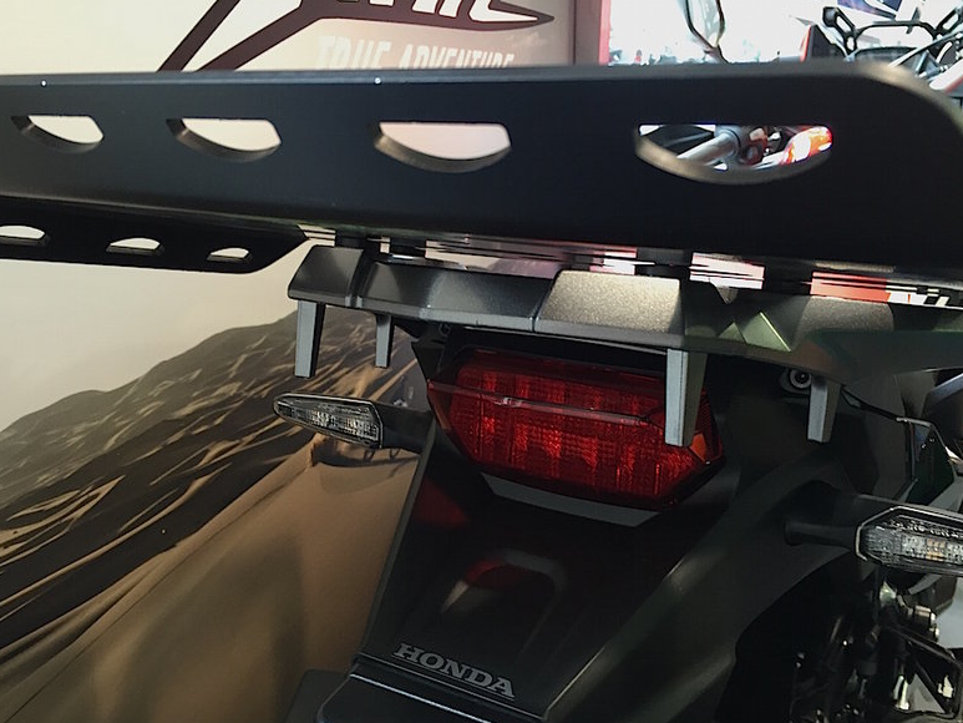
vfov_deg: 46.8
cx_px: 473
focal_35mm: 30
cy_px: 370
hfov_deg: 60.0
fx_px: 835
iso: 125
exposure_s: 1/33
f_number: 2.2
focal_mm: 4.15
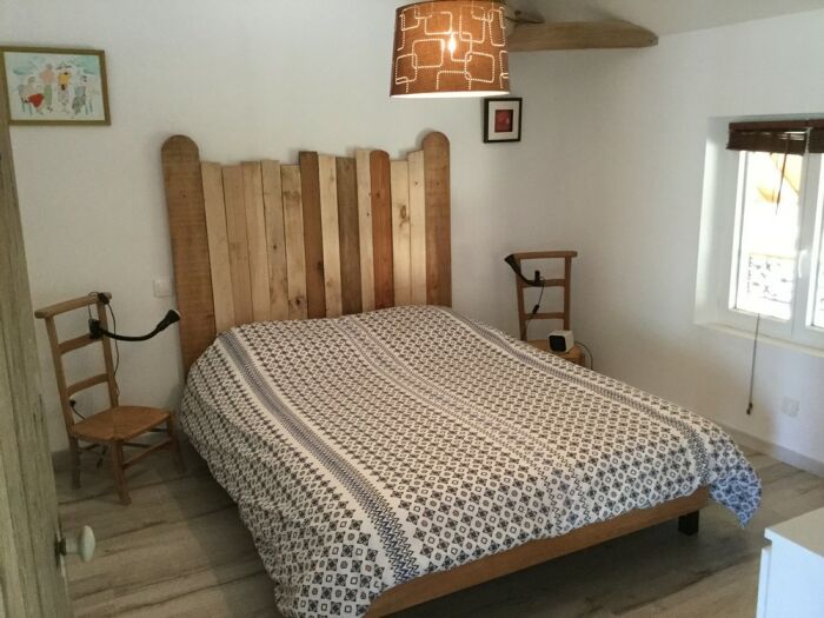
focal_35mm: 31
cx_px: 412
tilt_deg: -13.4
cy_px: 309
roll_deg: -0.5
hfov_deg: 58.4
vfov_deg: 45.4
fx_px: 738
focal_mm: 3.3
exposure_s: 1/20
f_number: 2.4
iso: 200
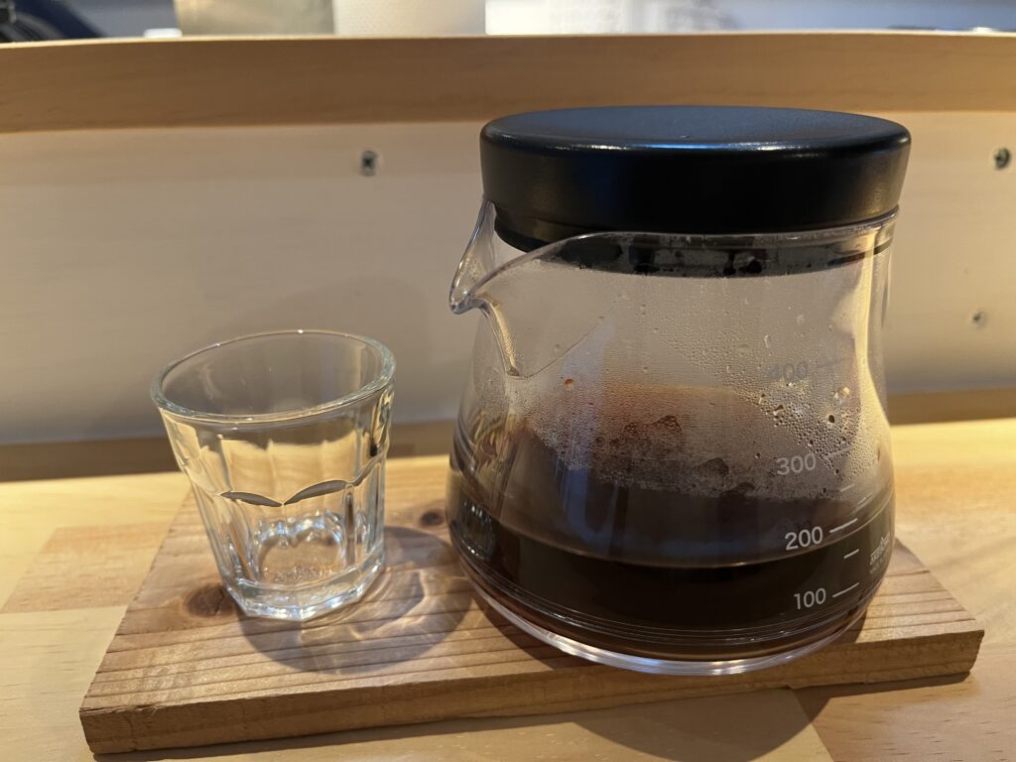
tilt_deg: -23.9
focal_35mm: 26
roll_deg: +1.1
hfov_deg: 67.3
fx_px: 763
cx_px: 508
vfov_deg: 53.1
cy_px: 381
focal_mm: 5.1
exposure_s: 1/60
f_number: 1.6
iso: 200
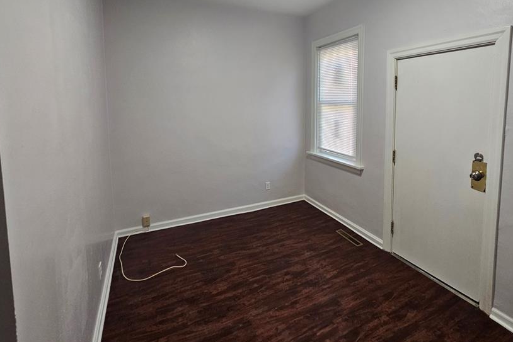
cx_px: 287
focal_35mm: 17
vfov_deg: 68.8
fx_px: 242
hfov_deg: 92.8
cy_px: 118
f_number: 2.2
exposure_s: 1/60
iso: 200
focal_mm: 2.2
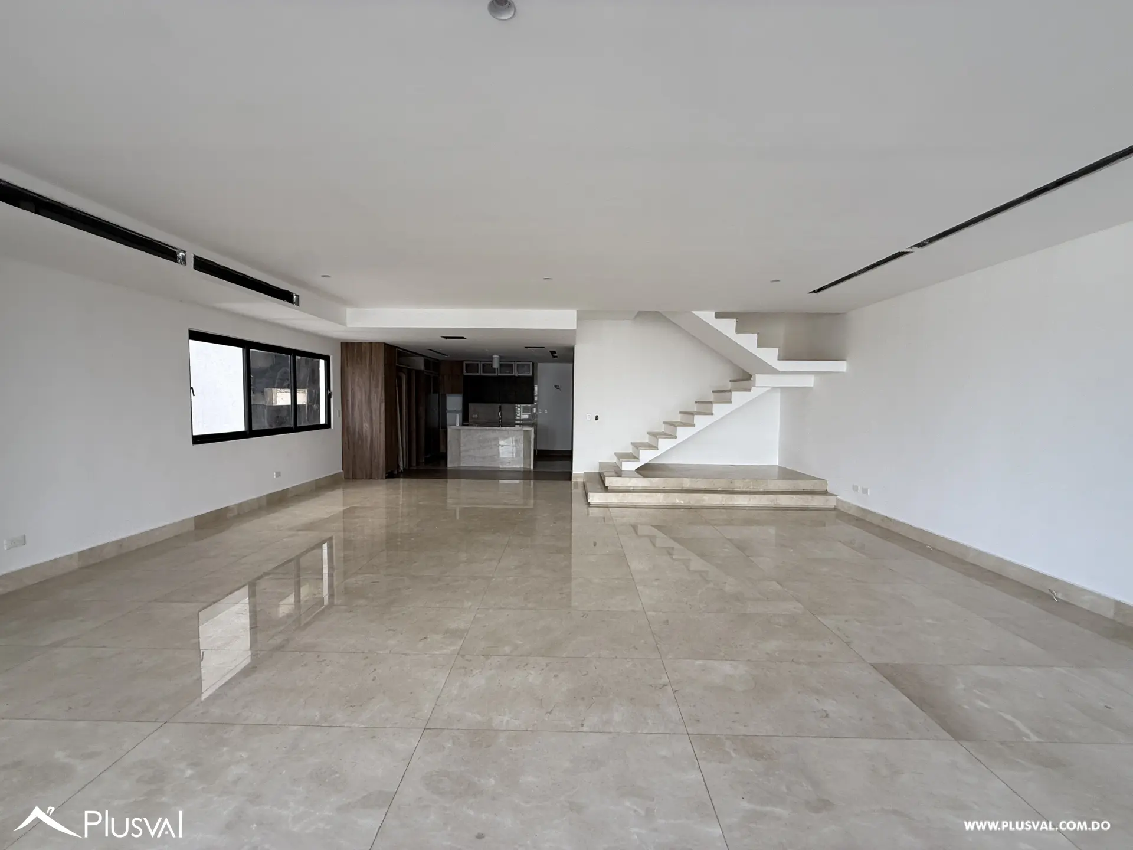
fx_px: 458
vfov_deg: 85.7
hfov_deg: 102.1
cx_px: 566
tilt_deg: -3.1
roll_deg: -0.3
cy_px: 425
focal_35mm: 14
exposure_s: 1/150
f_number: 2.2
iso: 50
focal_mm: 2.22
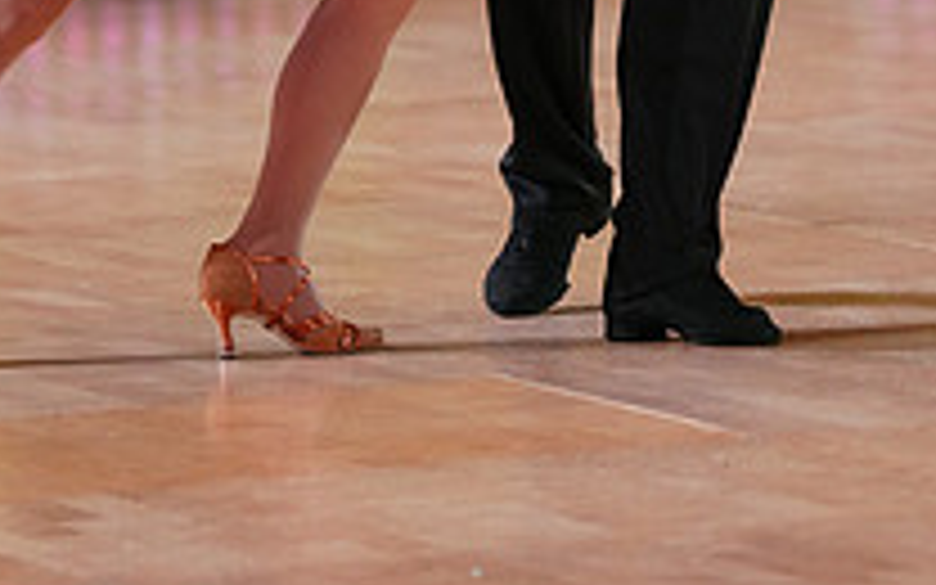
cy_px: -495
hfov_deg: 3.7
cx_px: 547
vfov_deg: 2.3
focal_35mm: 569
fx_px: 14515
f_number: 2.8
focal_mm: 200
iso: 2000
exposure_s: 1/400
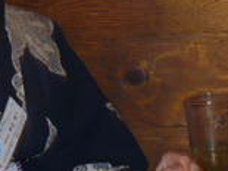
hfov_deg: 12.7
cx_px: -9
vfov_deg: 9.6
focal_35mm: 153
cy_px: -21
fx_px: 1007
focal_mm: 6.1
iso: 100
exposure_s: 1/30
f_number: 2.8
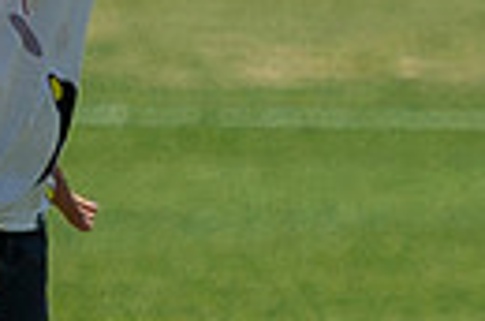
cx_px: -185
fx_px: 28344
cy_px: -114
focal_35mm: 2109
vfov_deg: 0.6
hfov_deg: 1.0
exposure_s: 1/3200
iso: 320
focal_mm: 175
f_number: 4
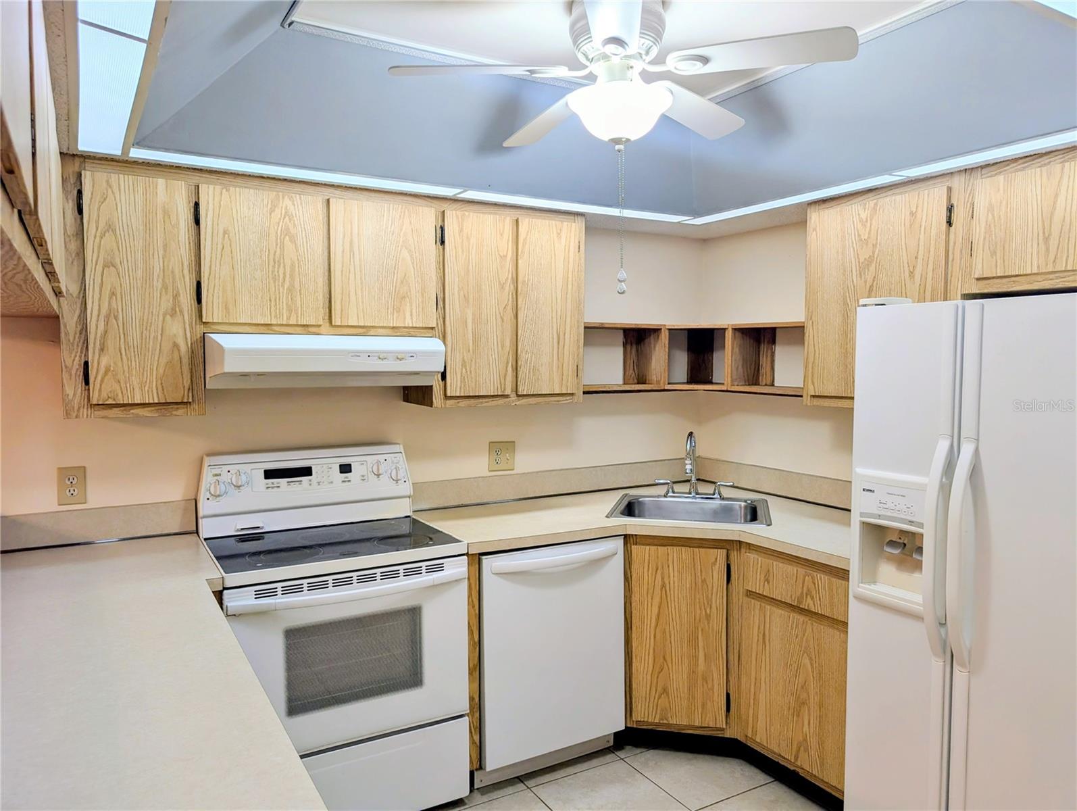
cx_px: 538
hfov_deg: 71.5
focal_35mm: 24
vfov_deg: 56.9
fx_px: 748
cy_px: 406
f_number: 1.68
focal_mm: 6.9
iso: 31
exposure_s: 1/60
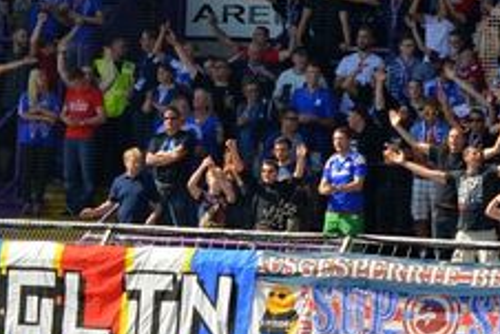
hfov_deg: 6.9
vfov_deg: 4.7
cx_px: 591
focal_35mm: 295
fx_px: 4100
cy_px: 113
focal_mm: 78
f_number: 5.6
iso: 400
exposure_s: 1/1600
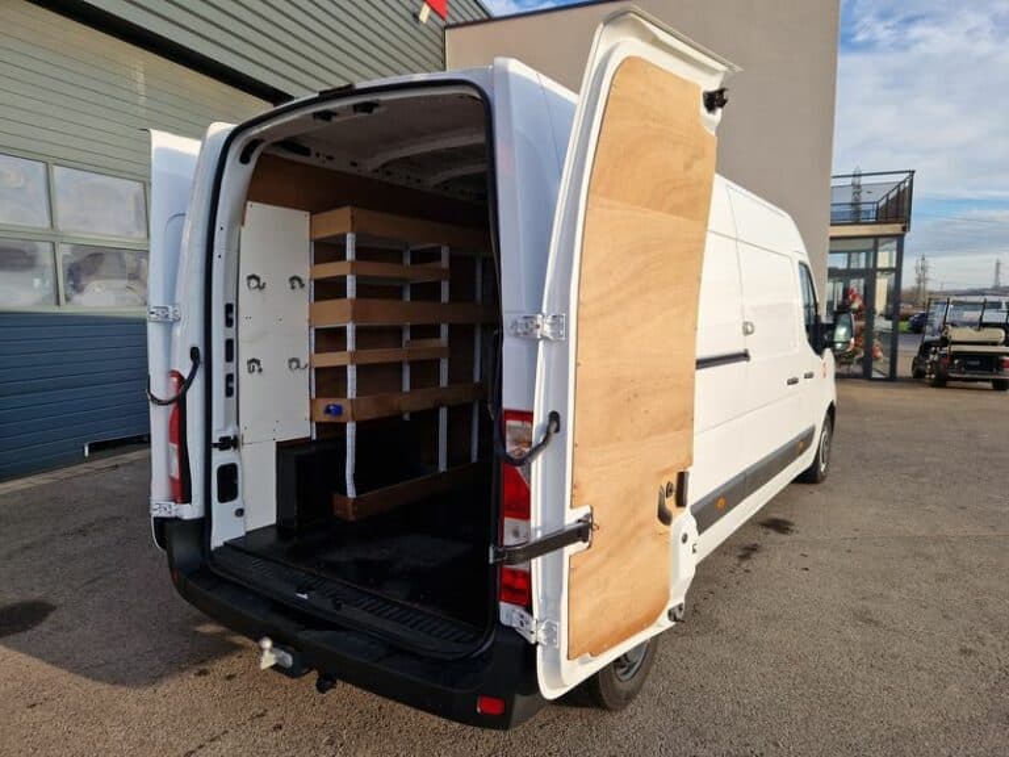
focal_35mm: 23
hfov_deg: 73.9
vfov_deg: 58.9
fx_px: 670
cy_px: 378
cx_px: 504
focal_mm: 5.4
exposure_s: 1/5435
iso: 50
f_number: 1.8
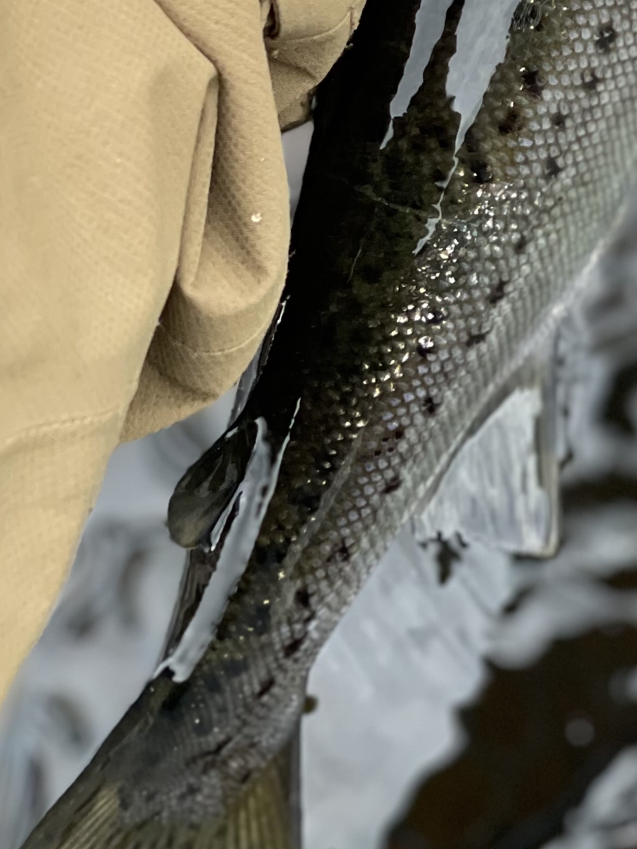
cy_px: -224
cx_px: 696
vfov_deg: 14.1
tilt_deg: -55.0
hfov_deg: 10.8
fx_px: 3312
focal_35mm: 135
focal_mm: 6
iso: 64
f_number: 2
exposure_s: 1/122
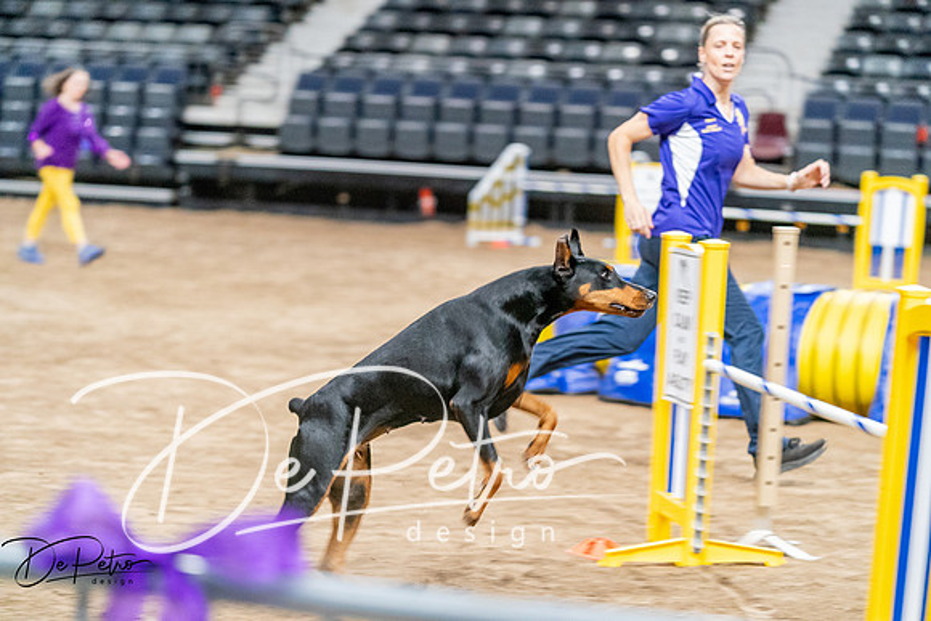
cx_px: 466
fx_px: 2638
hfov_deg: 20.0
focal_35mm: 102
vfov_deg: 13.4
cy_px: 310
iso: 8000
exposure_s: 1/250
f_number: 2.8
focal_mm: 102
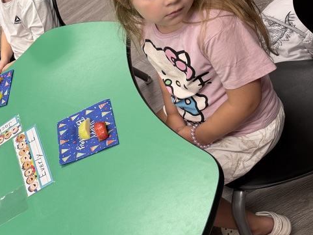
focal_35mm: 51
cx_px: -15
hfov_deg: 33.6
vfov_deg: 28.5
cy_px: 144
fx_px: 461
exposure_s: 1/60
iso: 125
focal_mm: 6.76
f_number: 1.78
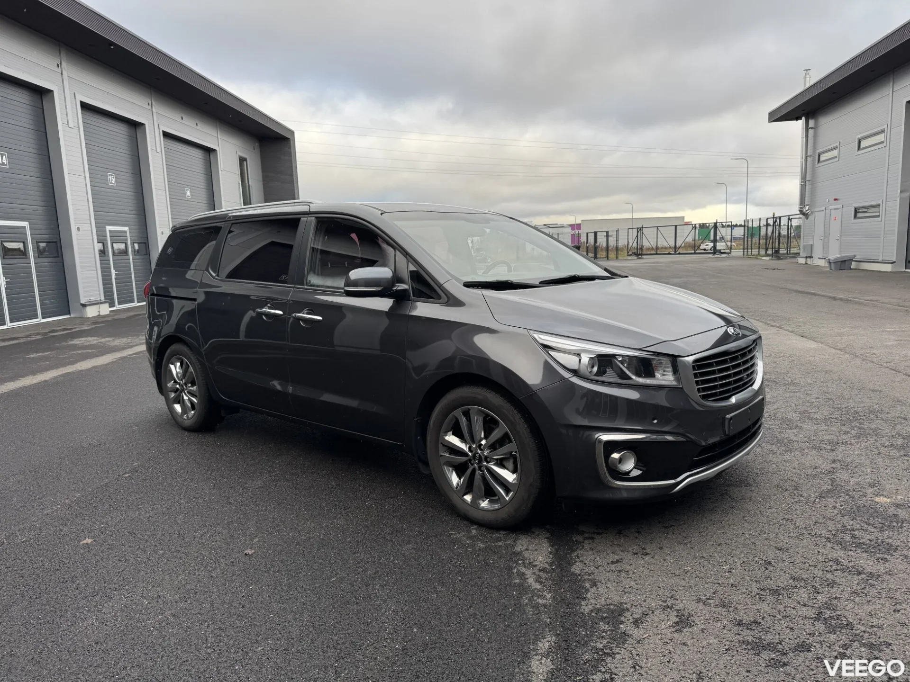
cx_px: 455
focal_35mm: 24
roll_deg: +2.2
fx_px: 631
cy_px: 341
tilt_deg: -9.2
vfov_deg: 56.8
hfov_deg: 71.6
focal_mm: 6.76
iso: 80
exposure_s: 1/308
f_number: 1.78
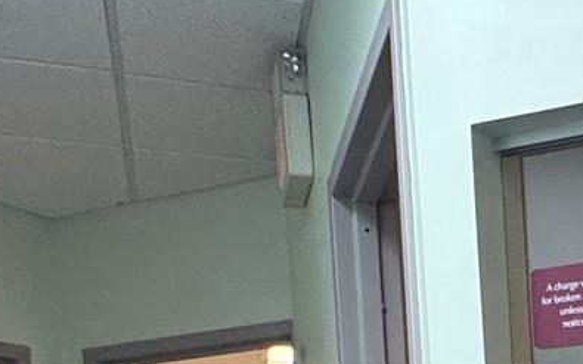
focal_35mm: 77
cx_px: 782
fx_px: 1224
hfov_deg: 23.3
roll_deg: +2.6
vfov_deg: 14.9
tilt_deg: -4.3
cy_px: 644
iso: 250
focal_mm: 2.22
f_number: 2.2
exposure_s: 1/120
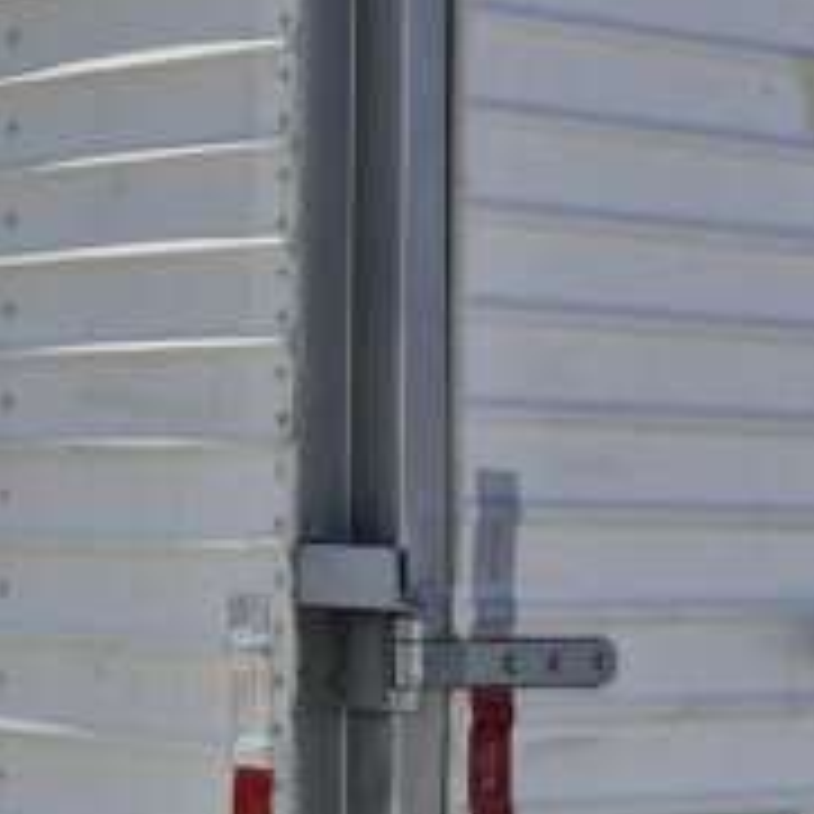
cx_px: 184
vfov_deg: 14.3
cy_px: 153
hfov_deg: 14.3
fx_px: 3219
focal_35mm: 121
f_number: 1.8
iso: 50
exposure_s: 1/2680
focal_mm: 5.54
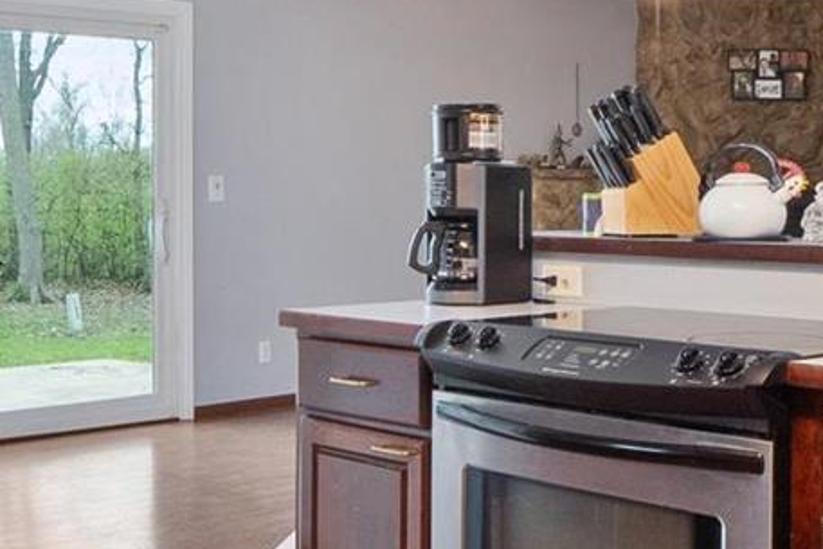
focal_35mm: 63
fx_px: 1441
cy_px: 230
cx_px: 403
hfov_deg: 31.9
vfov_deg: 21.6
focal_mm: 9
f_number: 9
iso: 640
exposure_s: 1/5
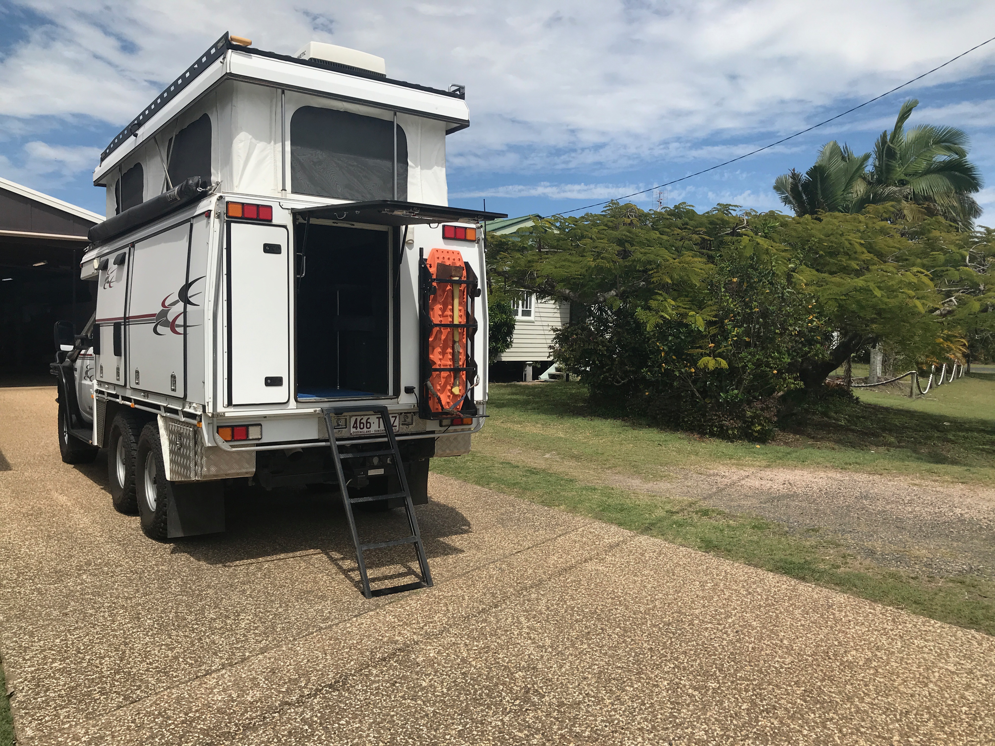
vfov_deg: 49.7
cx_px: 498
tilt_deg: -1.8
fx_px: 805
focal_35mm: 28
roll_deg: -0.2
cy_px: 373
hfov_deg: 63.4
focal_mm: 3.99
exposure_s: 1/4000
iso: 20
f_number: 1.8
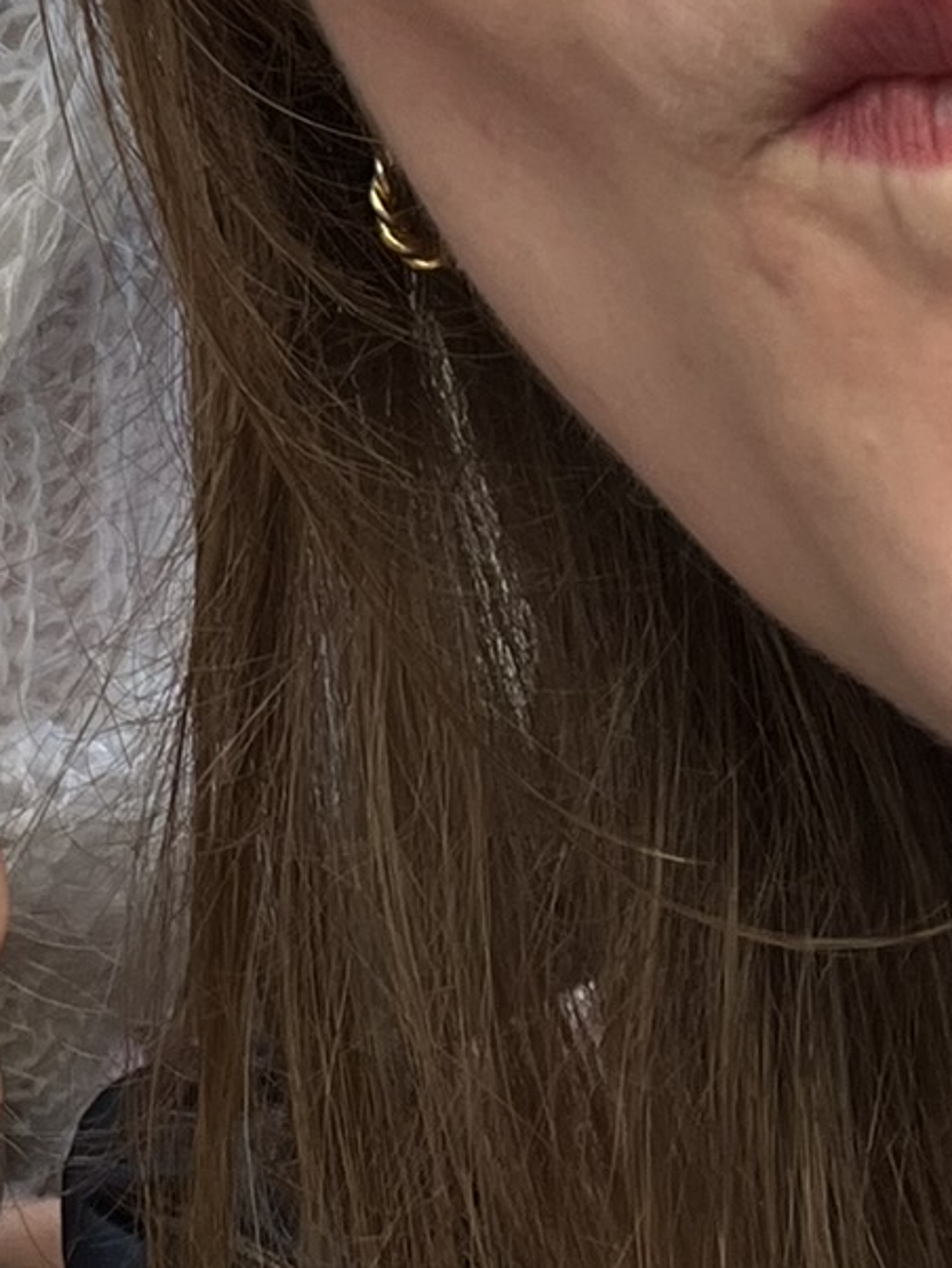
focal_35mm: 102
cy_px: -497
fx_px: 3738
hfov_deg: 13.9
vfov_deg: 17.7
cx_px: -314
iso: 25
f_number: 2.2
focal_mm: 2.71
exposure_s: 1/177
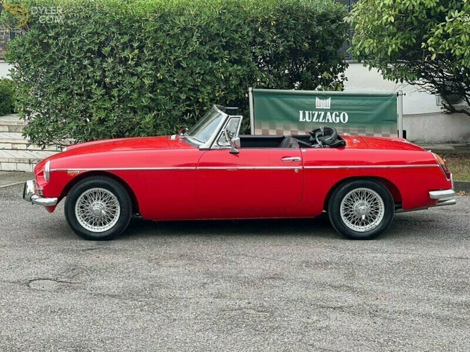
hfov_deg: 25.3
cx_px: 235
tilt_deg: -6.8
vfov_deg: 19.1
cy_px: 176
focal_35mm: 77
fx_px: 1045
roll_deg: +0.1
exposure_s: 1/121
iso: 64
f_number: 2.8
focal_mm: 9
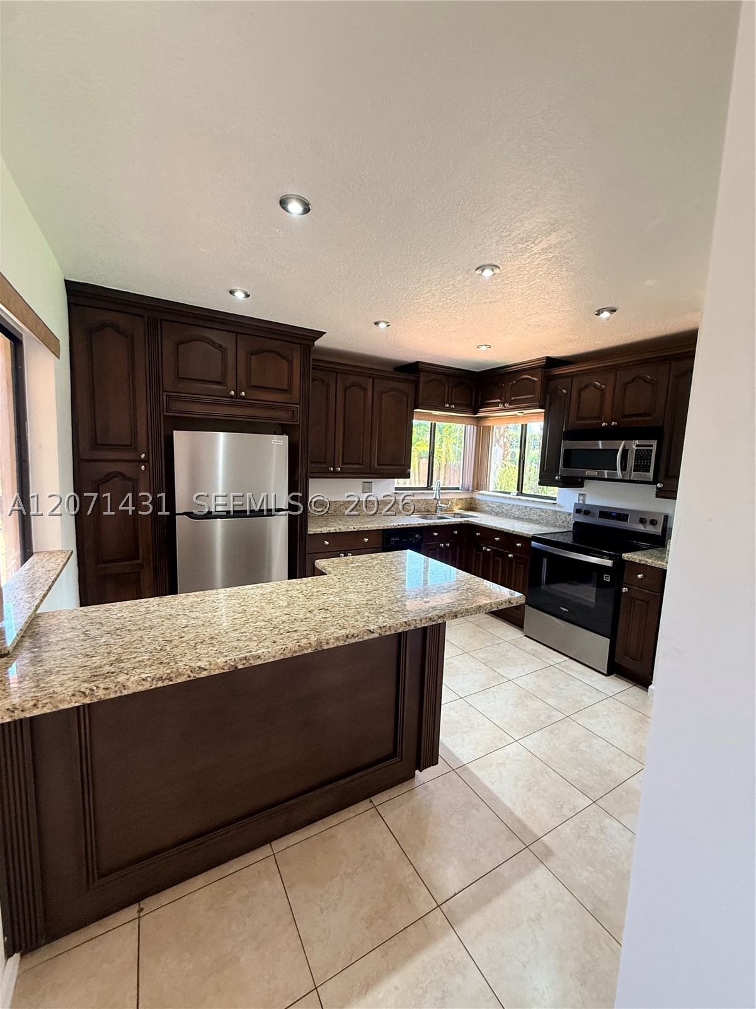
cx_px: 378
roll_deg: -2.4
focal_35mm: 14
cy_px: 504
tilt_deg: -7.1
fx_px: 408
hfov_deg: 85.7
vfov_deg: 102.1
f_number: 2.2
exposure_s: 1/120
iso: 250
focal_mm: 2.22
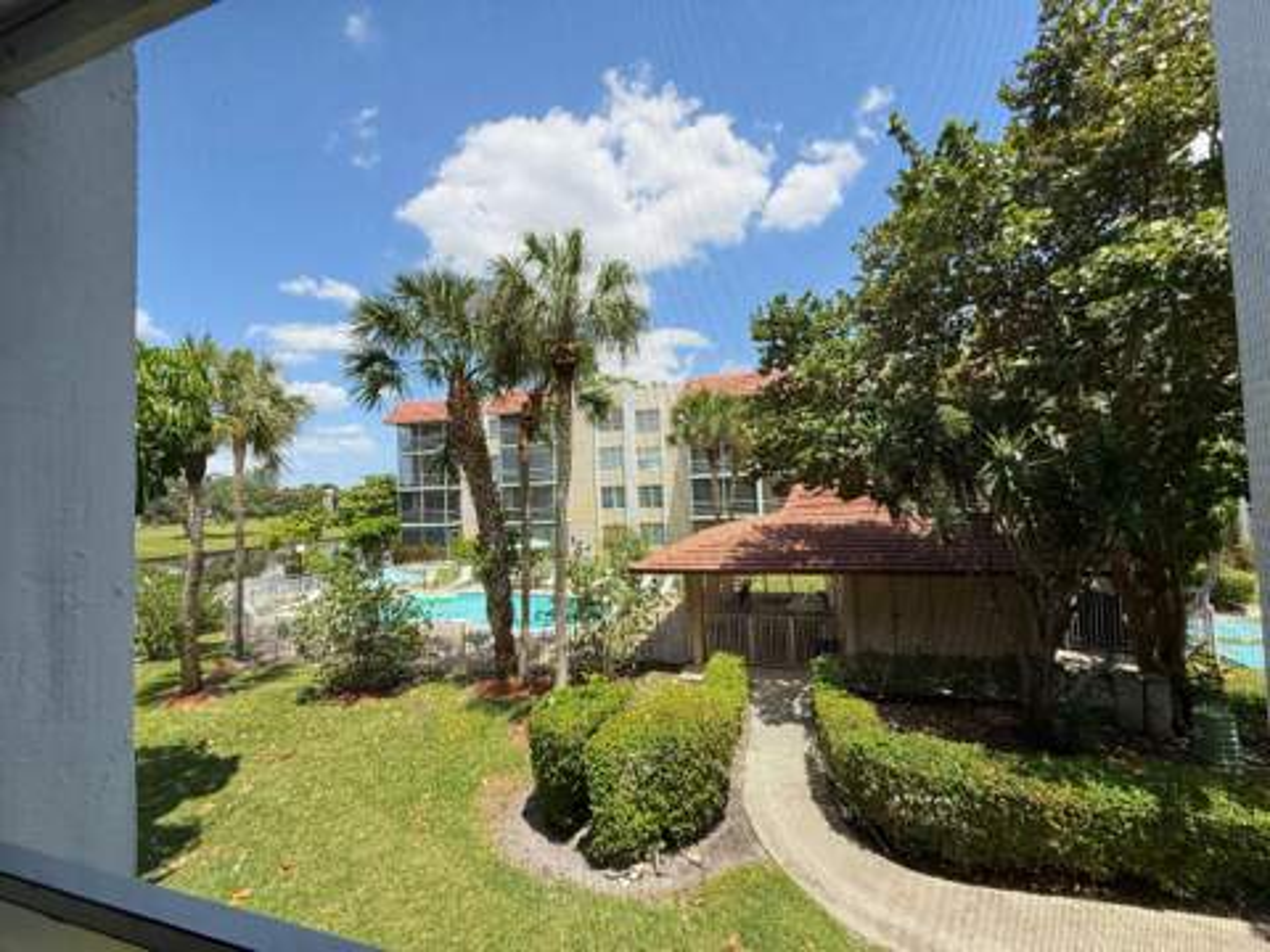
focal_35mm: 14
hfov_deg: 102.1
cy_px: 476
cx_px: 635
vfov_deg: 85.7
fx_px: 514
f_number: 2.2
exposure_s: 1/1001
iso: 50
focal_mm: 2.22
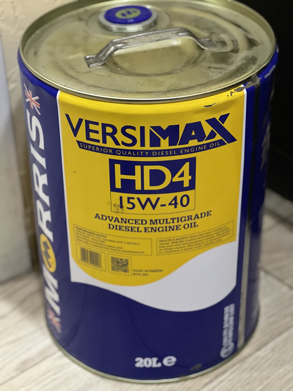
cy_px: 196
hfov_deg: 19.1
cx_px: 146
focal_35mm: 77
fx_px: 869
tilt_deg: -33.8
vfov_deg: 25.3
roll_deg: +1.3
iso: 800
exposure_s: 1/15
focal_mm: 9
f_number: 2.8
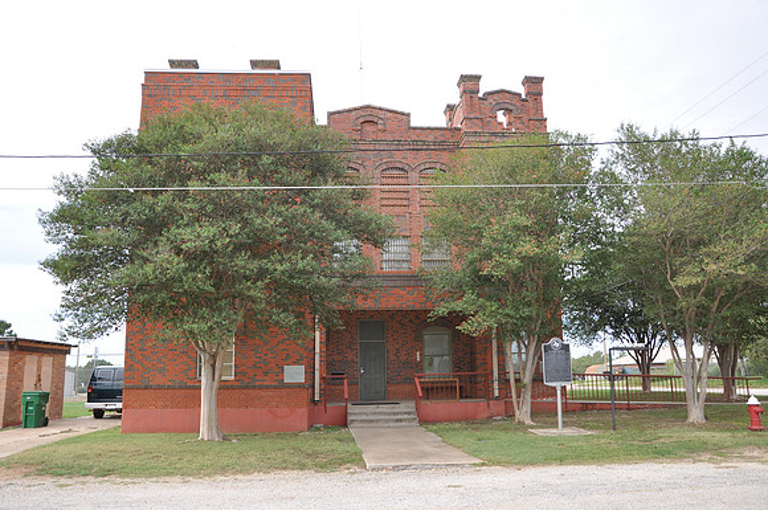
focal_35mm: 27
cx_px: 384
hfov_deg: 67.5
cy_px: 255
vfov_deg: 47.8
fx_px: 575
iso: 200
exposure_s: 1/200
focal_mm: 18
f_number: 6.3
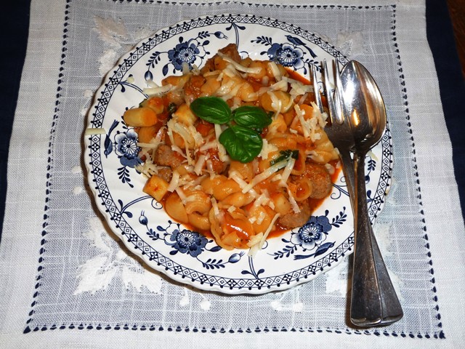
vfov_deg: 36.0
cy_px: 174
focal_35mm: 40
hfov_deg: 46.8
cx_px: 232
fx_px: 537
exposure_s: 1/30
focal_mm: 6.7
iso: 100
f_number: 3.9
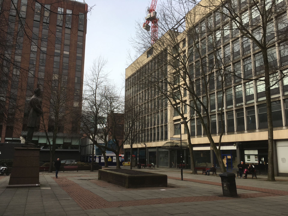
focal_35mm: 29
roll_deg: +0.1
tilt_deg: +13.2
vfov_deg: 48.2
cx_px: 144
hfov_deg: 61.7
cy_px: 108
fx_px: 241
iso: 25
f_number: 2.2
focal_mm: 4.15
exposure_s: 1/587
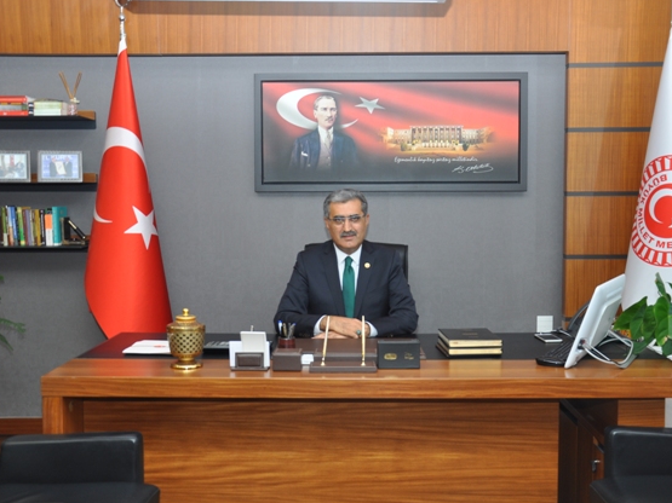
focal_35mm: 42
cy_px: 251
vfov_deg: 34.7
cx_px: 350
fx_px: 807
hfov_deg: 45.2
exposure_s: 1/60
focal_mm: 25
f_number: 4.5
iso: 250
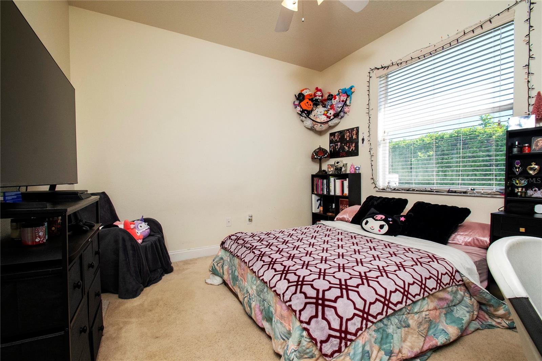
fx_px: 226
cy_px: 180
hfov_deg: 100.4
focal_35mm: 15
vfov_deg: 77.3
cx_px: 271
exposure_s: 1/500
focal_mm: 10
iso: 2000
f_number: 11
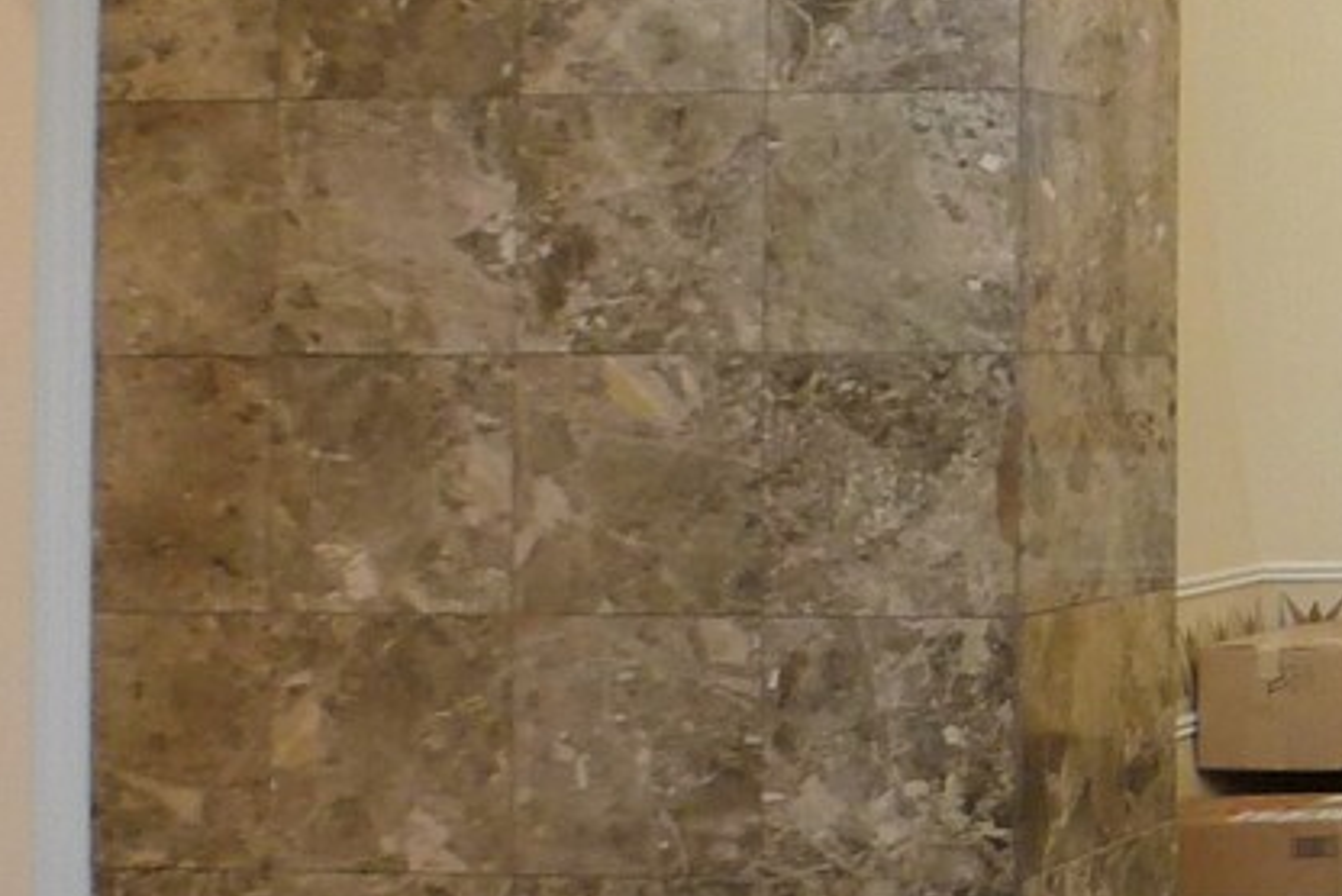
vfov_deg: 19.4
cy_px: 274
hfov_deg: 21.1
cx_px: 2323
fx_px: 2611
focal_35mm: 70
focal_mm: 3.9
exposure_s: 1/60
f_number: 2
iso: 320
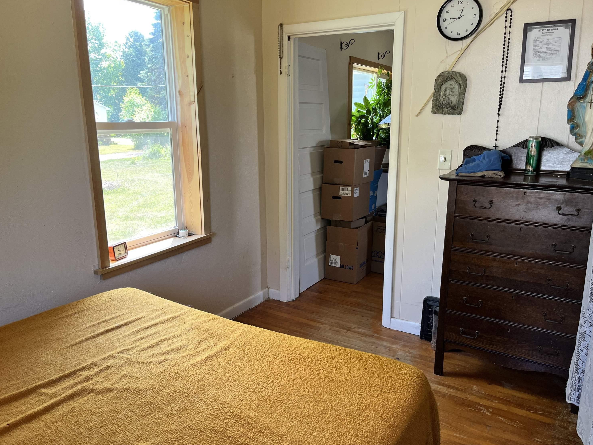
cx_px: 287
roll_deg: +0.8
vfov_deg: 51.4
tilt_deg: -12.8
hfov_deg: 65.3
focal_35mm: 27
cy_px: 229
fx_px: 463
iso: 80
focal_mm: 5.1
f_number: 1.6
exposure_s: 1/121
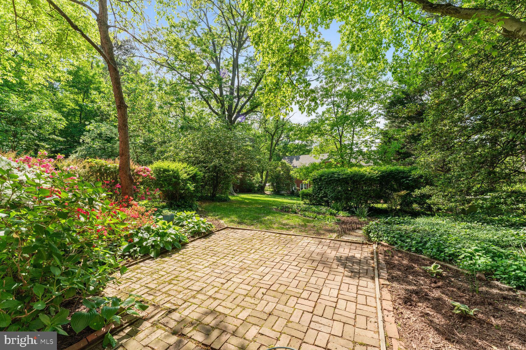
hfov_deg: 104.3
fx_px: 205
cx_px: 263
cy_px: 175
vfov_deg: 81.2
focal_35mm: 14
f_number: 8
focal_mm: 14
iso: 200
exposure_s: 1/125
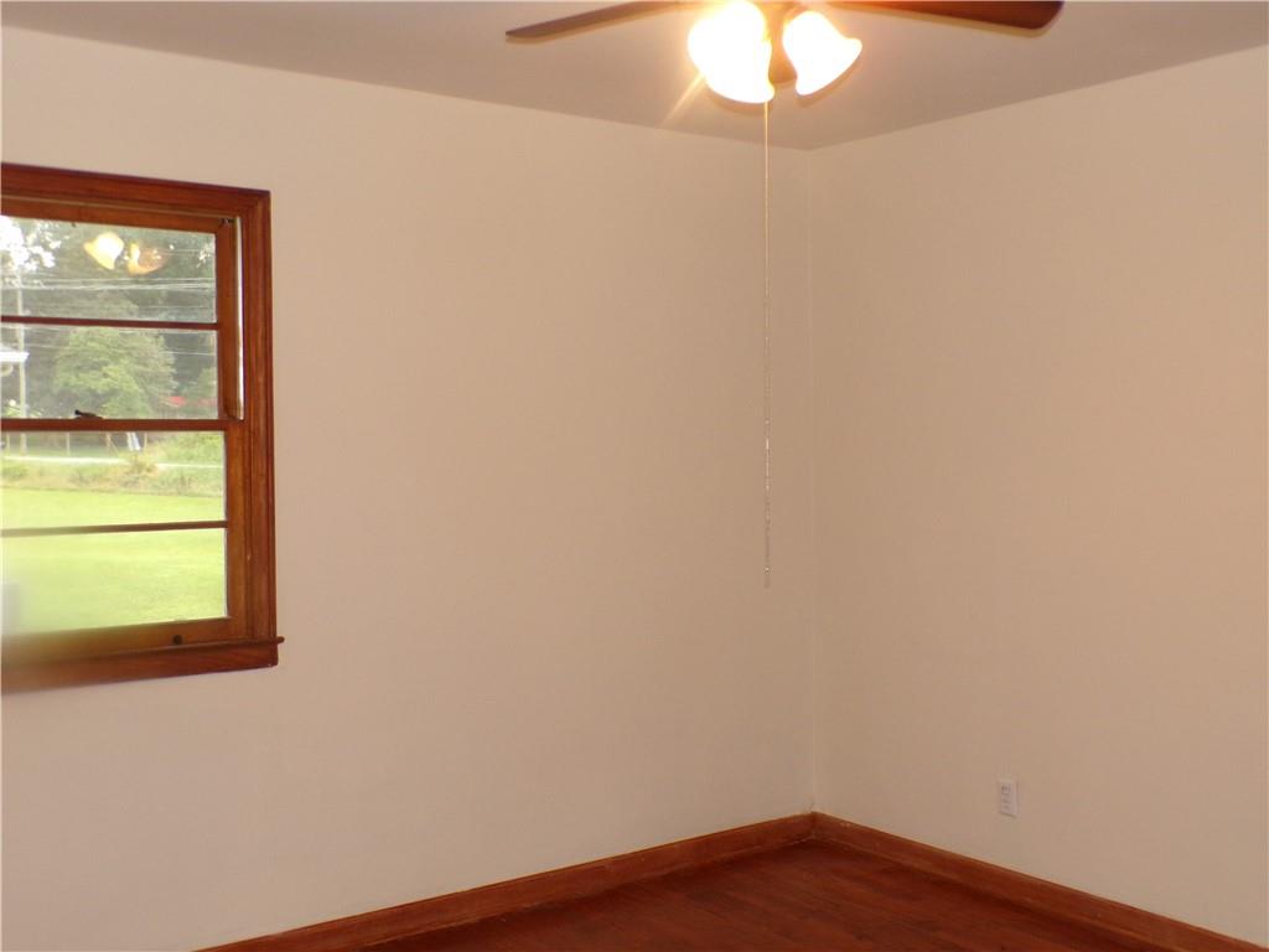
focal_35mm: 37
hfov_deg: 50.1
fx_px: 1356
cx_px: 634
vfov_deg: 38.7
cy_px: 476
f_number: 3.3
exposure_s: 1/34
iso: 336
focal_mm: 6.6
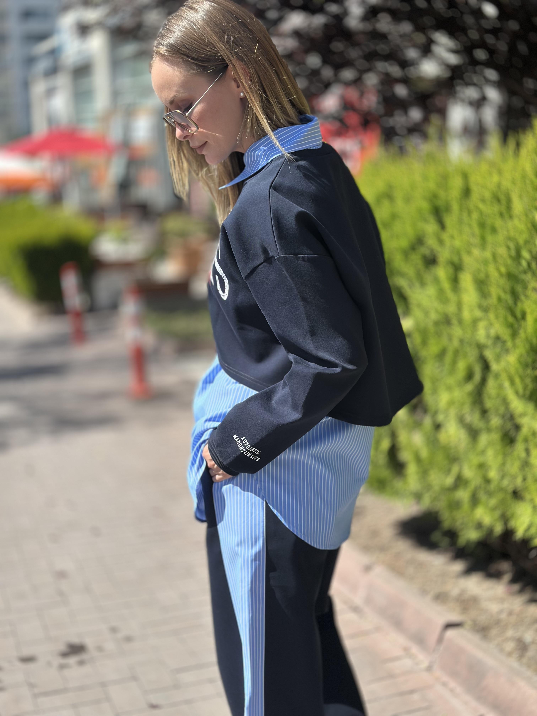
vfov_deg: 39.7
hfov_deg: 30.3
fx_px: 993
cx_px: 268
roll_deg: -0.2
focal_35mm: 48
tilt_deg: -14.1
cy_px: 358
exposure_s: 1/3058
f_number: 1.78
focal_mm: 6.86
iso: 100
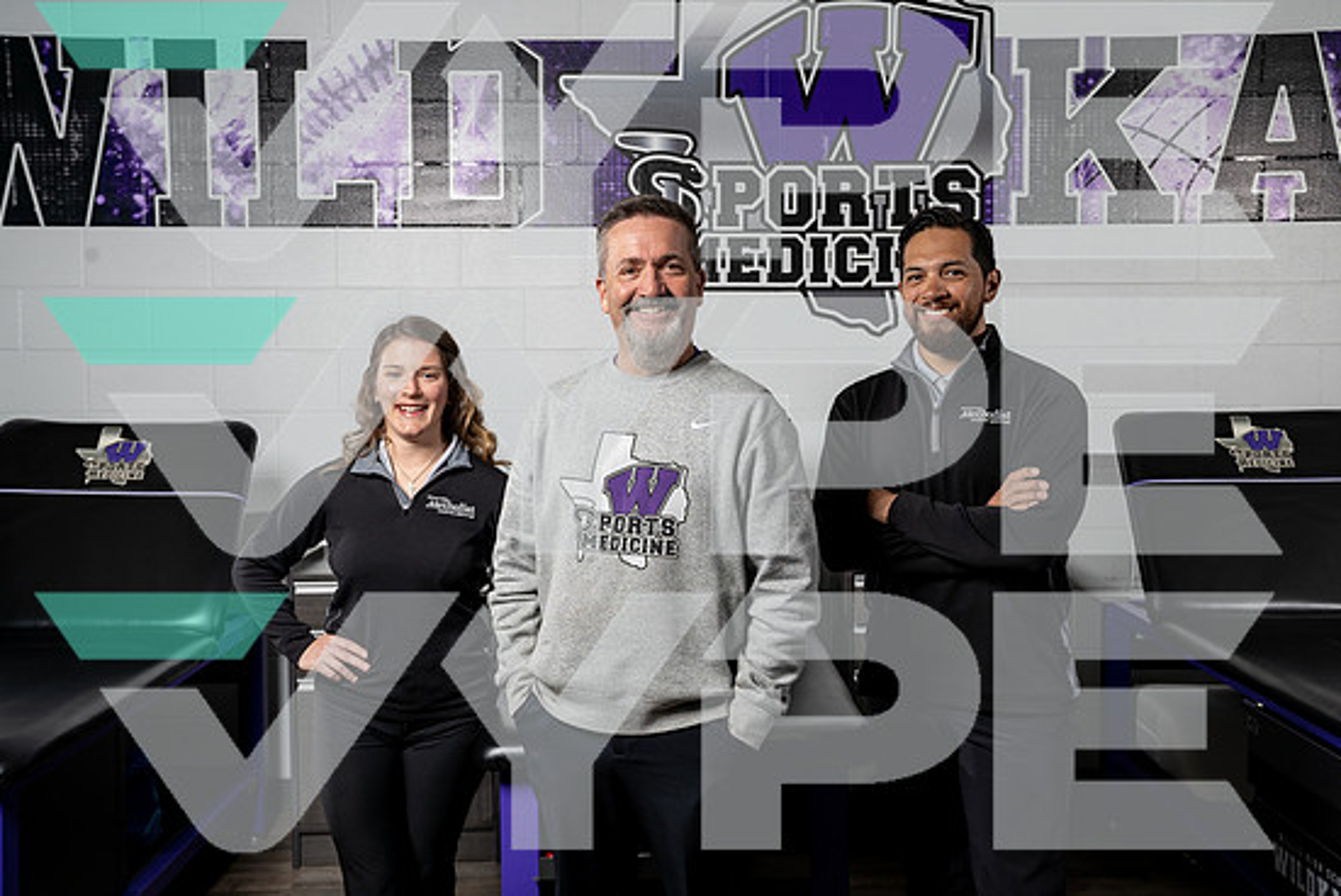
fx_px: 1491
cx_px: 662
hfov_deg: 48.4
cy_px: 427
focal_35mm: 40
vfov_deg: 33.4
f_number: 8
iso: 200
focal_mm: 38
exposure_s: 1/250
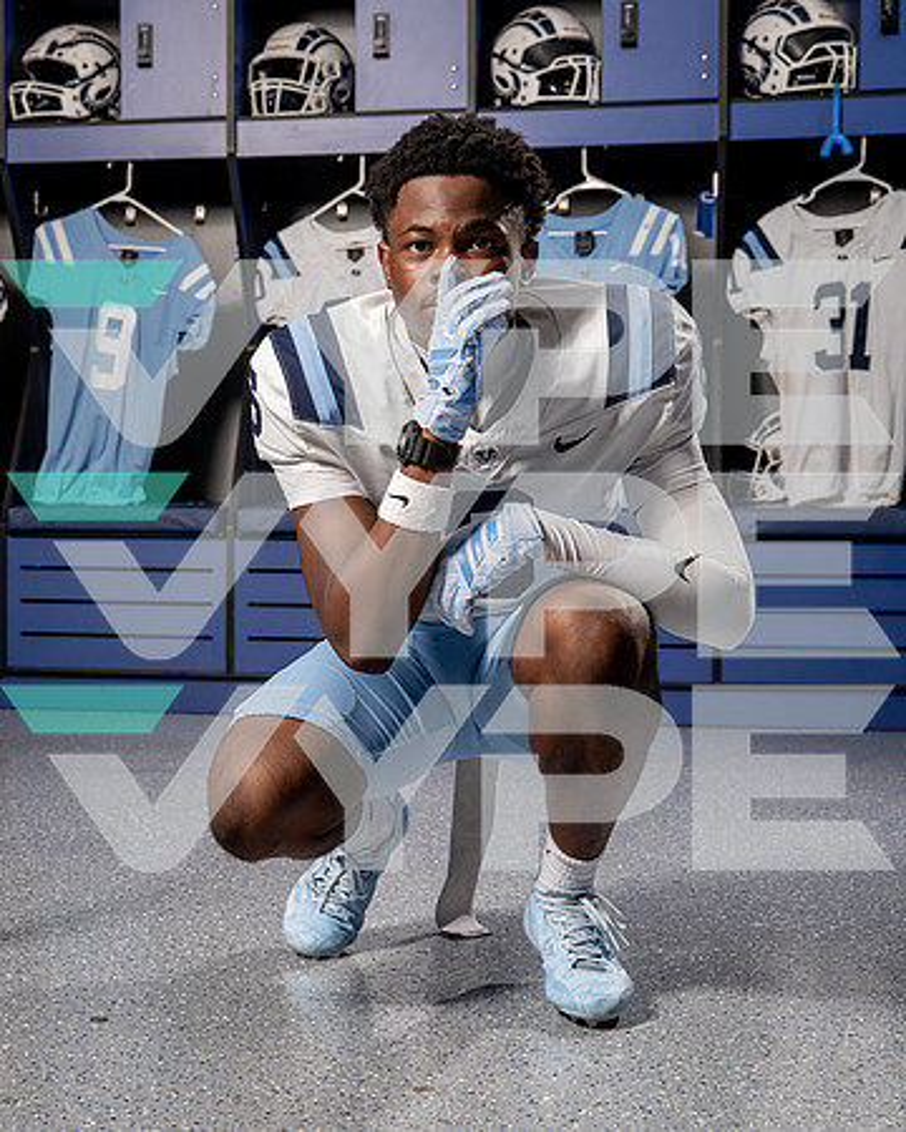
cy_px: 561
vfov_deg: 31.2
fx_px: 2029
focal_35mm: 61
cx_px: 205
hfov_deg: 24.8
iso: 500
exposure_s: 1/250
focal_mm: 42
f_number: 5.6
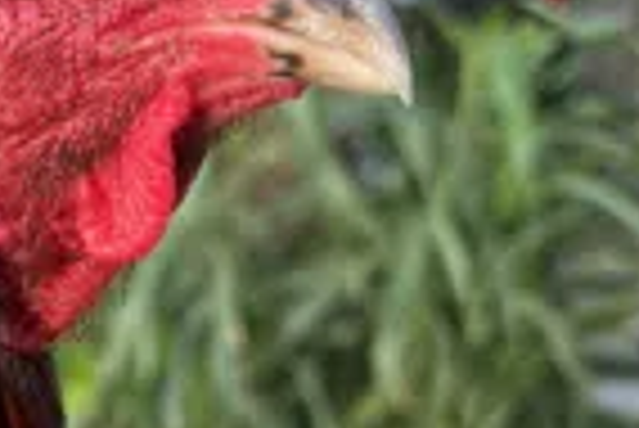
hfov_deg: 25.3
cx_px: -4
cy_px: 270
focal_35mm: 76
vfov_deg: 18.0
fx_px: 1350
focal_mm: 5.7
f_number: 1.5
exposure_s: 1/121
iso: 125
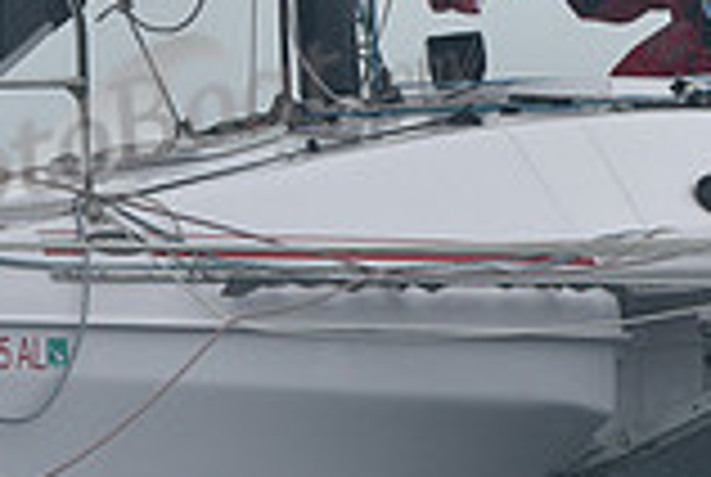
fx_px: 10883
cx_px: 698
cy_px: 299
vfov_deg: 2.5
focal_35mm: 550
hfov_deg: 3.7
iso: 320
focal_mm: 150
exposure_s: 1/1000
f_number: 6.3
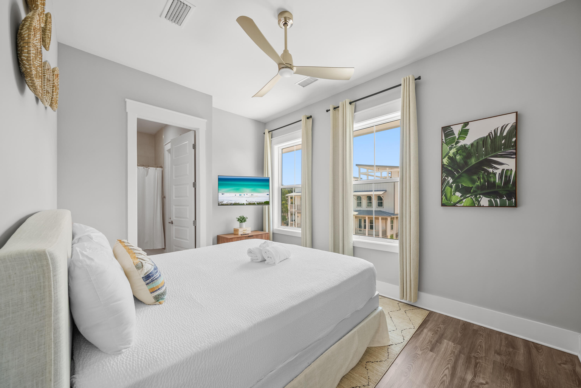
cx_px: 290
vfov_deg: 85.5
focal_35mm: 13
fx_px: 210
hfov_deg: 108.3
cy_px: 194
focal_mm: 13
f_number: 7.1
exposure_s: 1/4
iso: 125
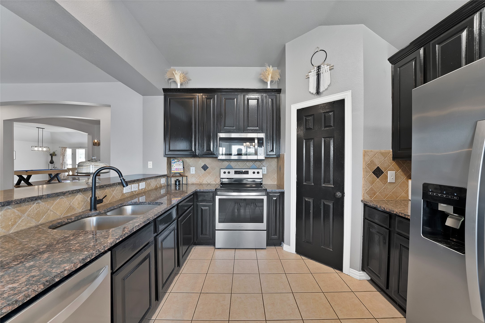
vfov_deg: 90.0
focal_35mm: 12
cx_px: 242
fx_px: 162
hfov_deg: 112.6
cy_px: 162
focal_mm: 12
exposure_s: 1
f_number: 9
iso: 640
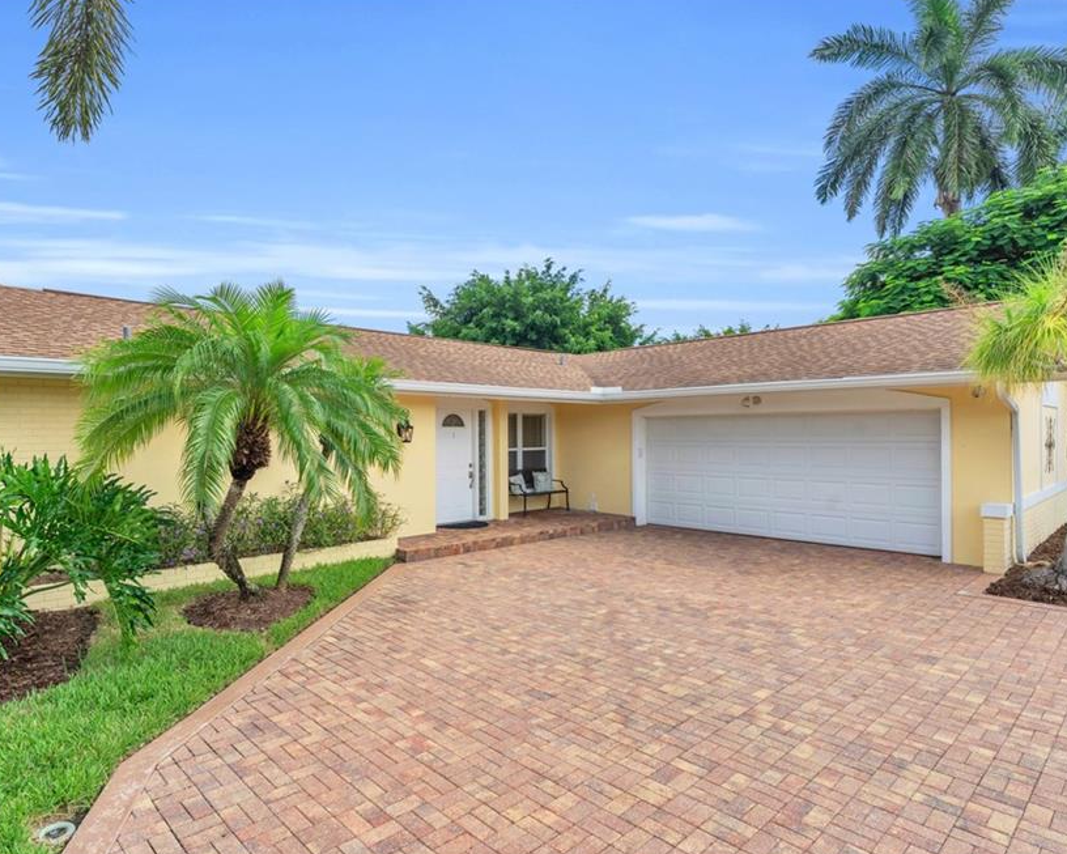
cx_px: 488
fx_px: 632
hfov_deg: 80.2
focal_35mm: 20
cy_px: 435
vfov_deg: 68.1
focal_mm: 17
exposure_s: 1/400
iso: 200
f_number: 9
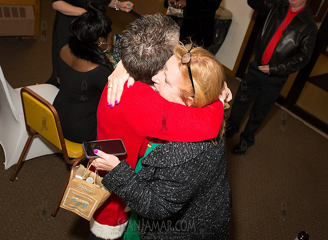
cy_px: 131
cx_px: 169
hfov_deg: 49.5
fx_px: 356
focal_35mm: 38
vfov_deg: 37.2
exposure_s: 1/320
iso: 1600
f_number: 4.5
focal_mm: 24
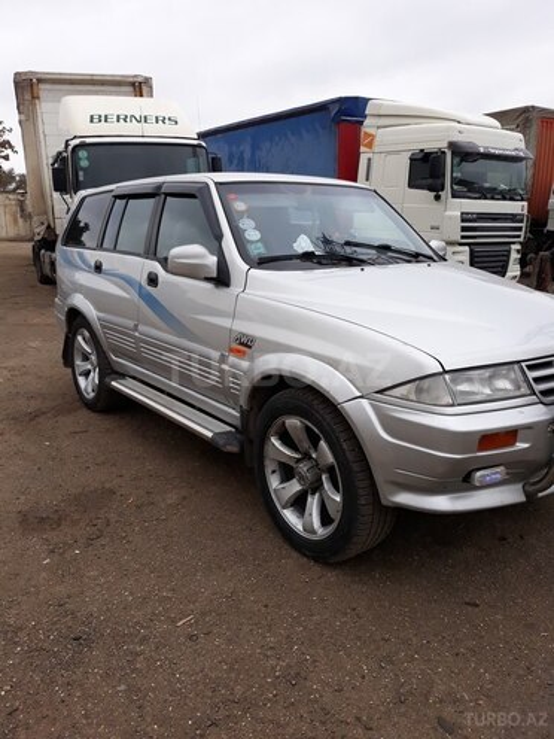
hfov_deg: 51.4
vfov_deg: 65.3
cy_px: 370
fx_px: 576
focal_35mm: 27
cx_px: 277
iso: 40
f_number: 1.7
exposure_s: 1/152
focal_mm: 3.71
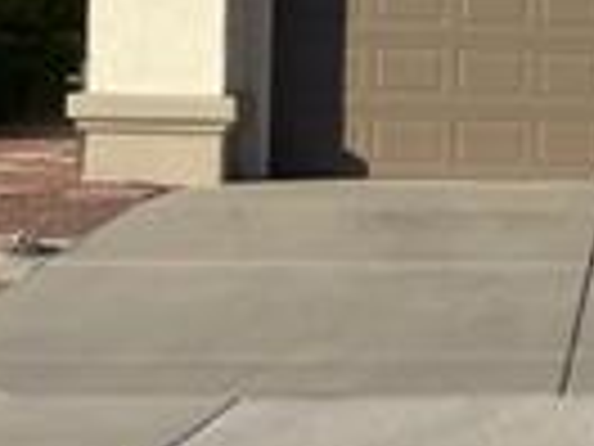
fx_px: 2162
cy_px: 50
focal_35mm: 126
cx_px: 1269
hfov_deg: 13.1
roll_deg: -1.3
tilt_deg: -0.5
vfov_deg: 11.7
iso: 50
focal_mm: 5.1
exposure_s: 1/4651
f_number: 1.6
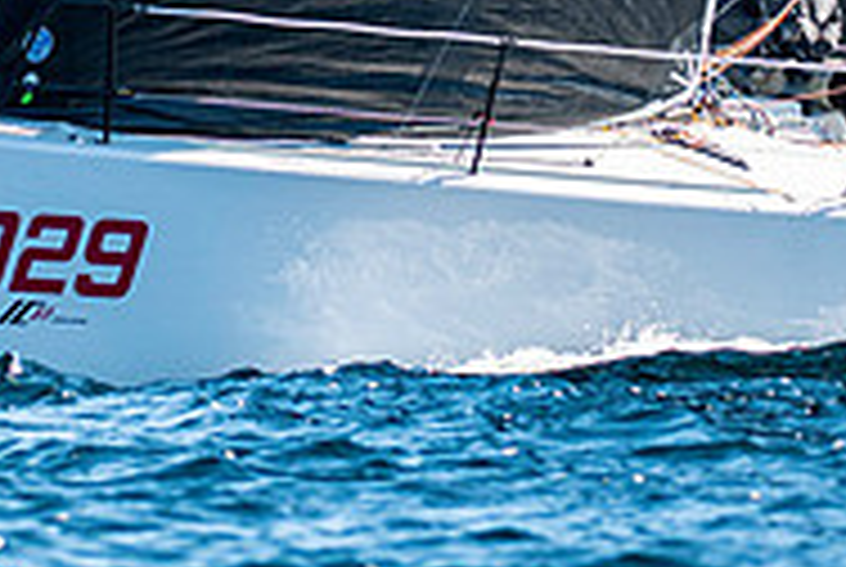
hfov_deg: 1.8
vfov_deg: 1.2
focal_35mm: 1159
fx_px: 27279
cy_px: -251
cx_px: 291
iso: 320
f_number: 5
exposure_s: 1/1000
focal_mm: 240
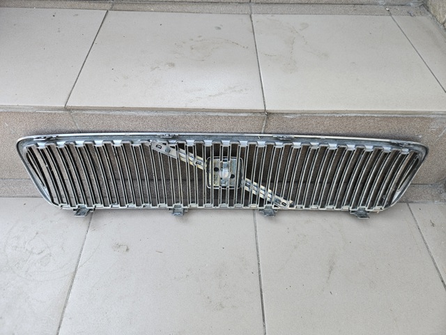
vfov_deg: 58.9
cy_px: 168
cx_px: 223
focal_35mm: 23
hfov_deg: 73.9
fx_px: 296
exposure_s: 1/116
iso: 25
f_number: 1.8
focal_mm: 5.4
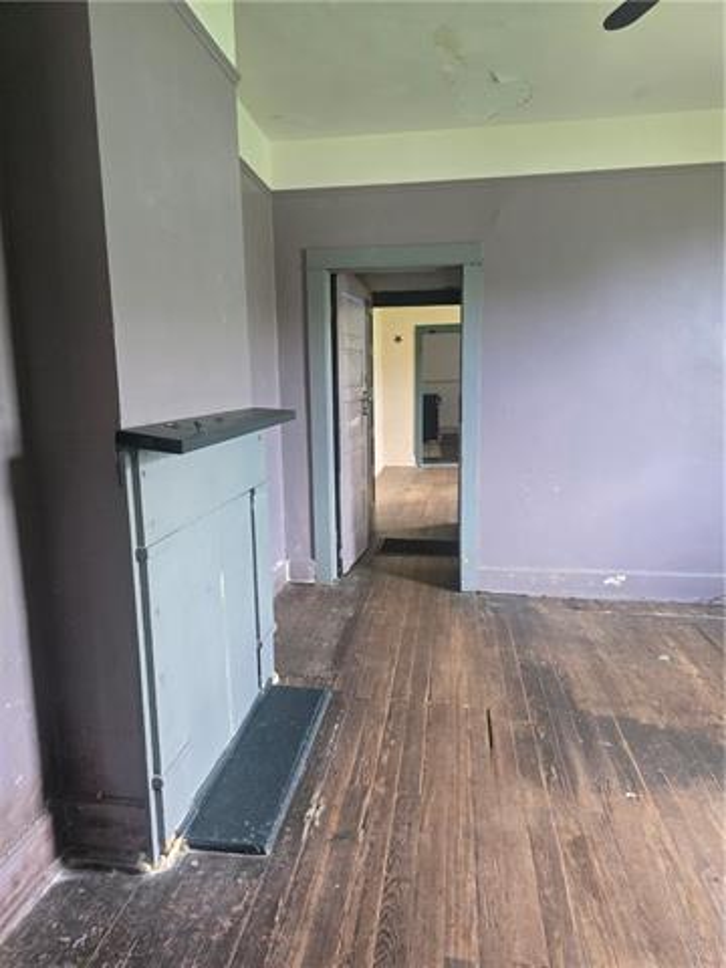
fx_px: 643
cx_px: 363
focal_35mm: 23
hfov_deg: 58.9
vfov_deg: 73.9
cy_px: 484
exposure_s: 1/120
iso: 640
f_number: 1.7
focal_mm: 6.3
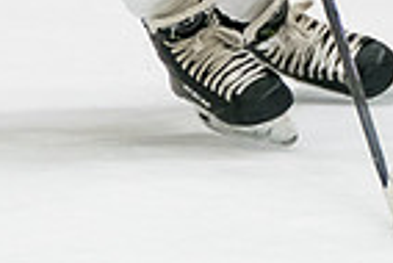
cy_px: -268
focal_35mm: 1145
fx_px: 12512
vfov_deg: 1.2
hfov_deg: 1.8
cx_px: 6
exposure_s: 1/1000
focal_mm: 176
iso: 3200
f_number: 3.2
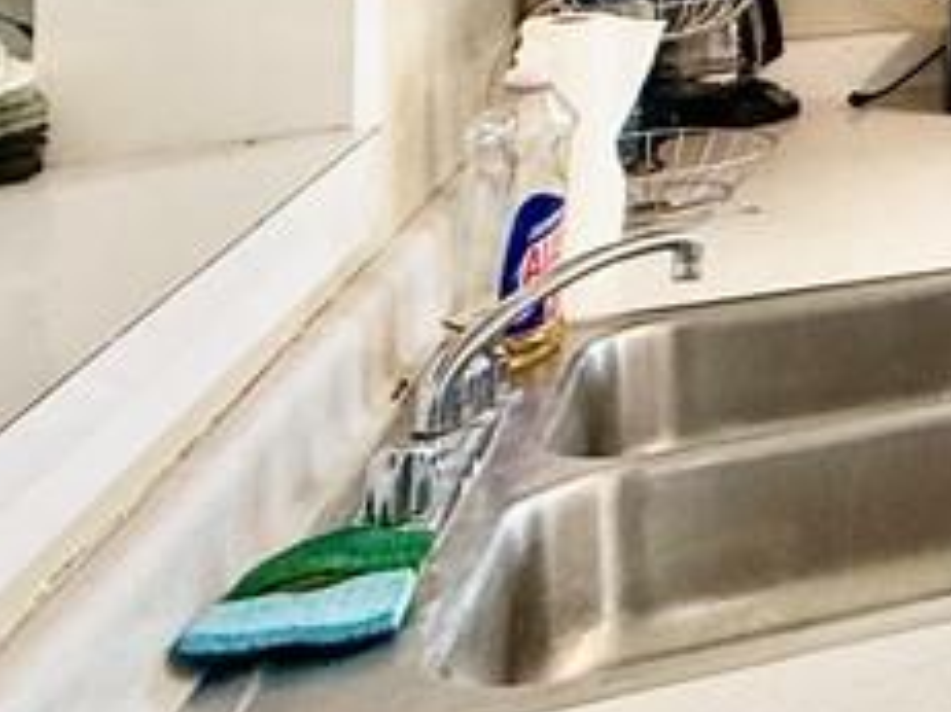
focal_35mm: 62
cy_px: -321
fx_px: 1702
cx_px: 1840
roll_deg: +0.2
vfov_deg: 20.6
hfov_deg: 19.6
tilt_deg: +2.4
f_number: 2.2
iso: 100
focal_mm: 2.22
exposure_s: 1/120
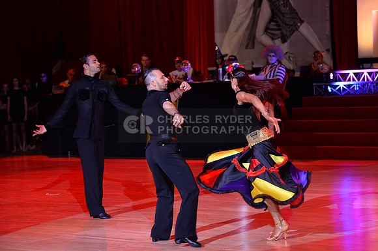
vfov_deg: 12.2
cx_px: 189
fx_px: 1174
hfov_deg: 18.3
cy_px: 126
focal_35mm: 112
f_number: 4.5
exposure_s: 1/250
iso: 2000
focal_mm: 112
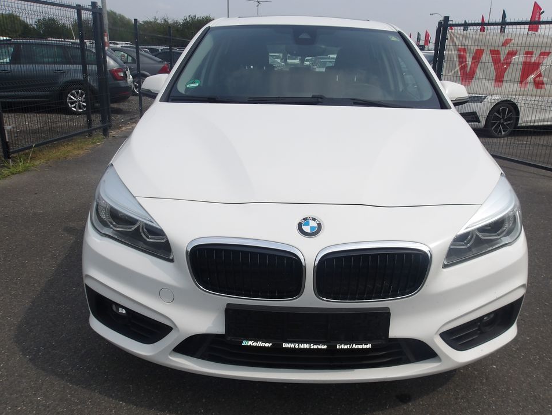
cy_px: 222
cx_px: 295
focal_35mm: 29
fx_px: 463
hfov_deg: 61.6
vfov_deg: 48.2
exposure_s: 1/195
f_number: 10.4
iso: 100
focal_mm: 4.9
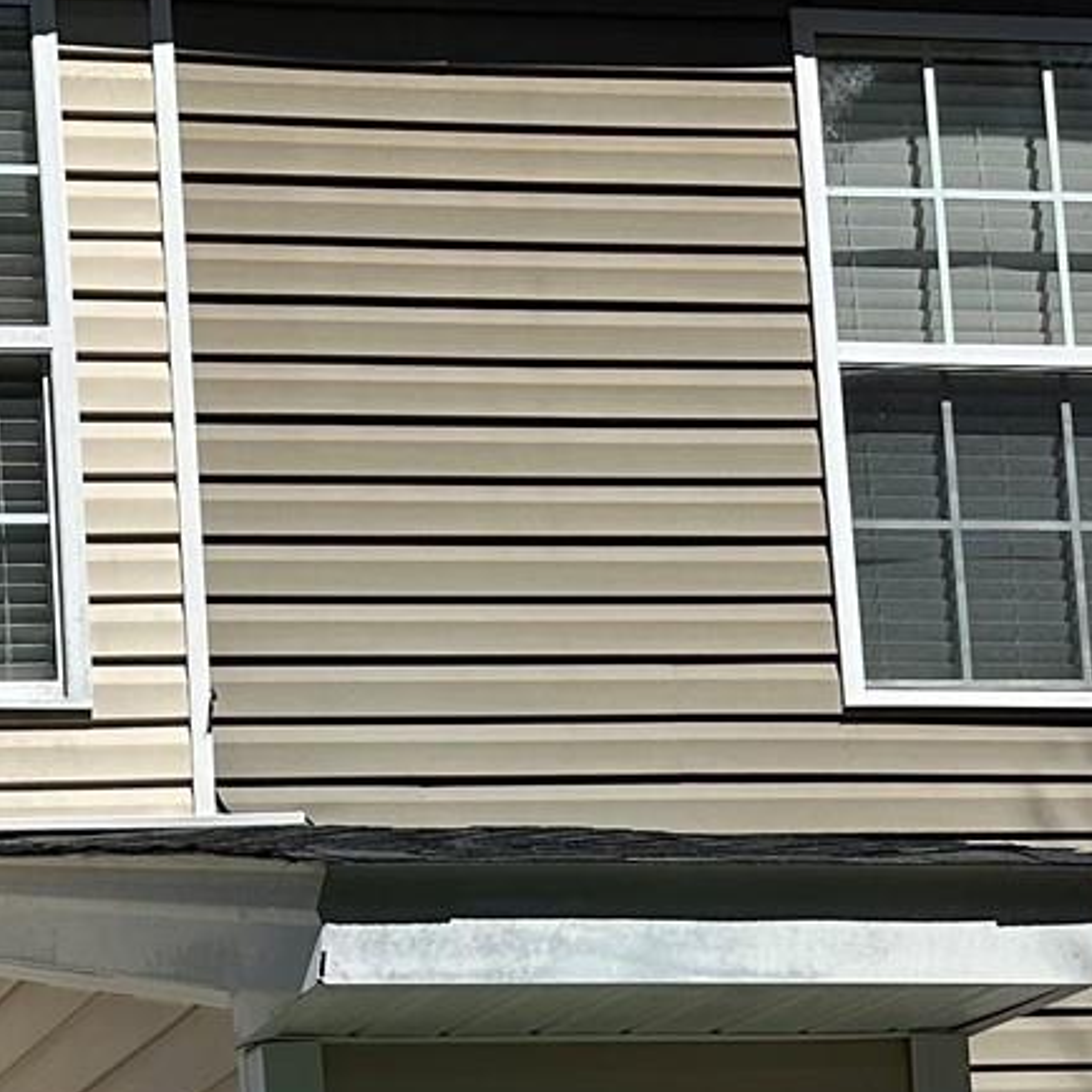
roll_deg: +2.5
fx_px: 3569
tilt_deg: +4.0
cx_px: -491
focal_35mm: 100
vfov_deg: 15.9
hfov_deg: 16.1
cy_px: 1651
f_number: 1.78
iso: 80
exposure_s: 1/12048
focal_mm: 6.86
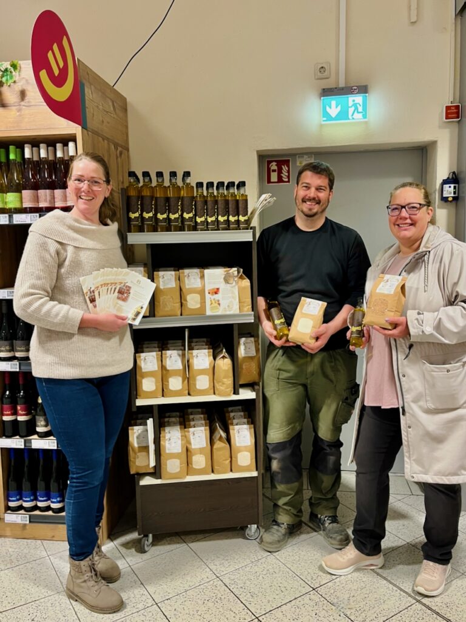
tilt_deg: -4.6
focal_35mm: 26
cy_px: 311
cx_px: 233
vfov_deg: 67.3
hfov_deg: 53.1
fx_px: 467
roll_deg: +0.9
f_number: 1.6
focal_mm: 5.1
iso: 100
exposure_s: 1/50
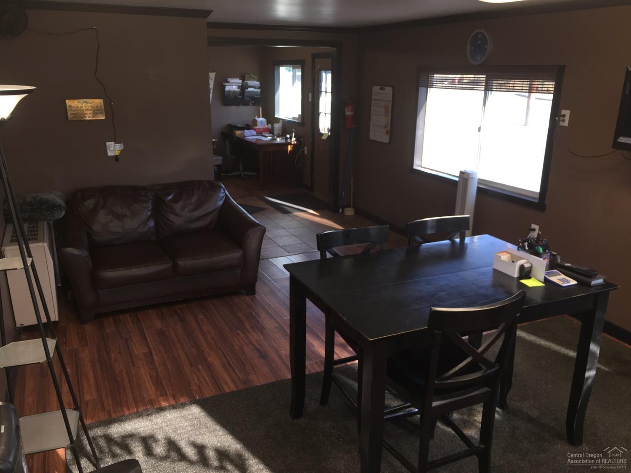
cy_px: 236
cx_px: 316
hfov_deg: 61.7
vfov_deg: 48.2
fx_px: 528
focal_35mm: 29
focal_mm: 4.15
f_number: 2.2
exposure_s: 1/45
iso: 32
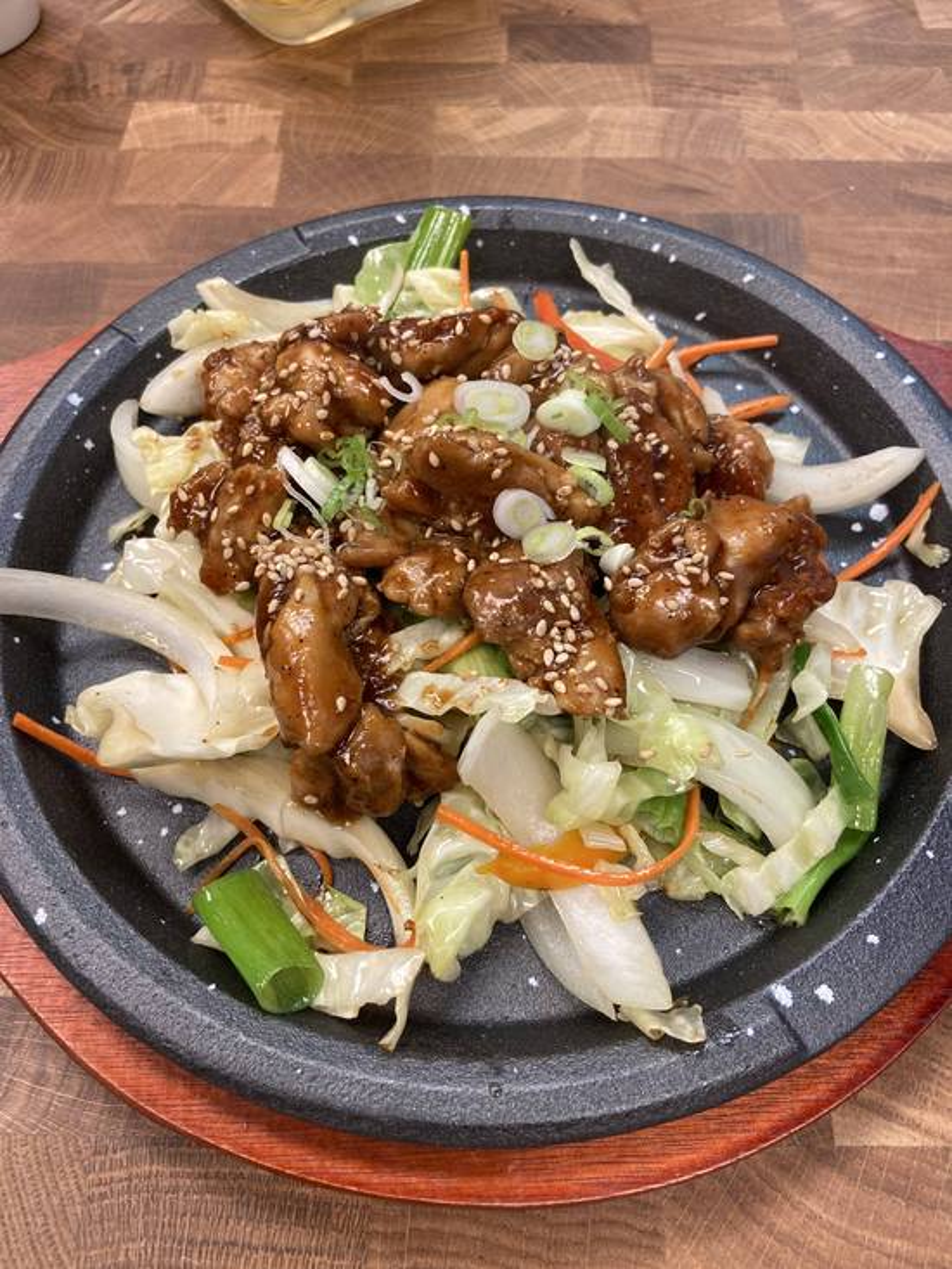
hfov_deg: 53.1
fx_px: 953
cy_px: 634
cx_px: 476
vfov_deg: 67.3
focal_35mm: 26
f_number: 1.8
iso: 125
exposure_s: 1/120
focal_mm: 4.25
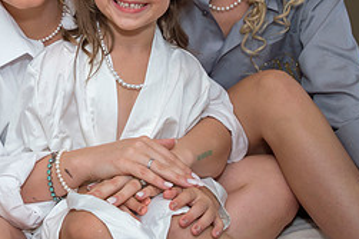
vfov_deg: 18.0
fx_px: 737
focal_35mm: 74
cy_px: 13
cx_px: 24
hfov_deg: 26.3
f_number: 2.8
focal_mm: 32
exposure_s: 1/640
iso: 1250
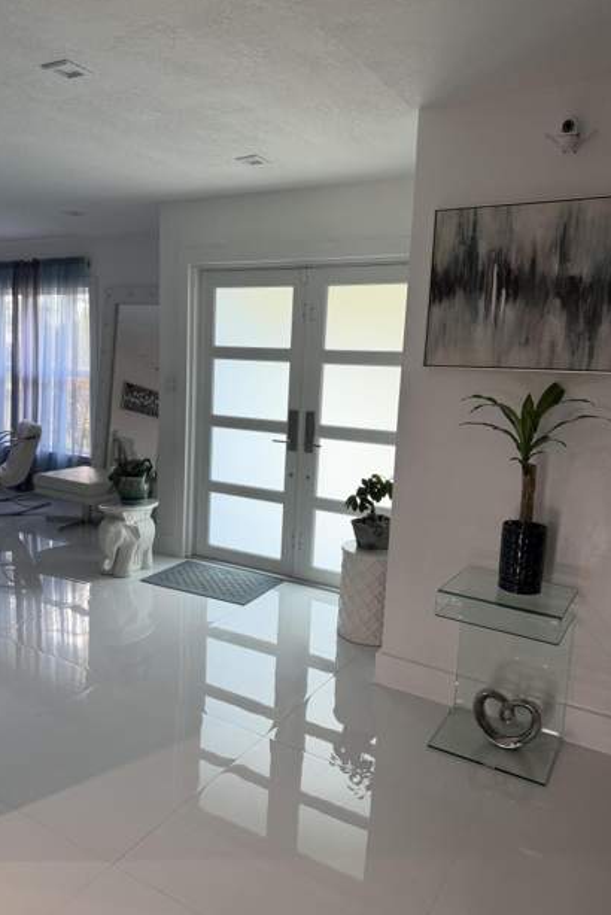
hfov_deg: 49.6
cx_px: 280
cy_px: 466
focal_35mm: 26
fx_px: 661
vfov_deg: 69.4
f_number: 1.78
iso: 160
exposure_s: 1/120
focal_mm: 6.76
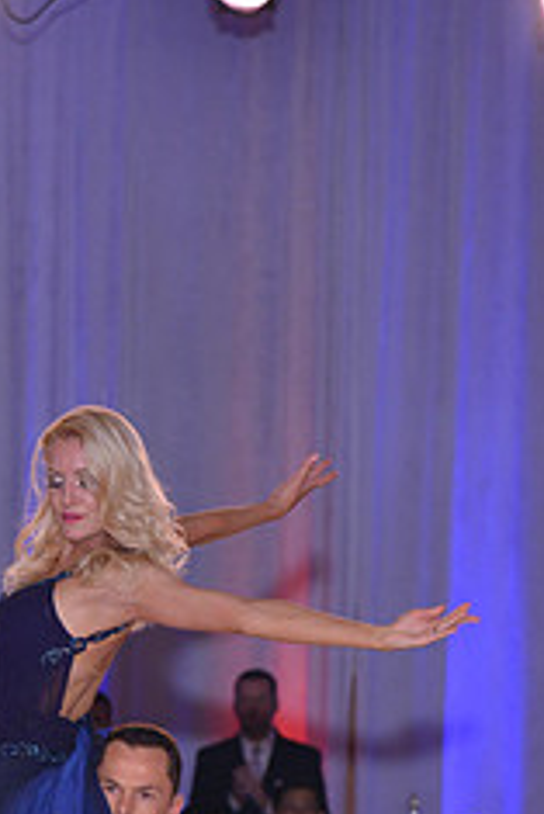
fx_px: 6699
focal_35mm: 296
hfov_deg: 4.6
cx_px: 126
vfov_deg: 6.9
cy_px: 966
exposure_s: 1/250
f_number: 4.5
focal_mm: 120
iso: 1250
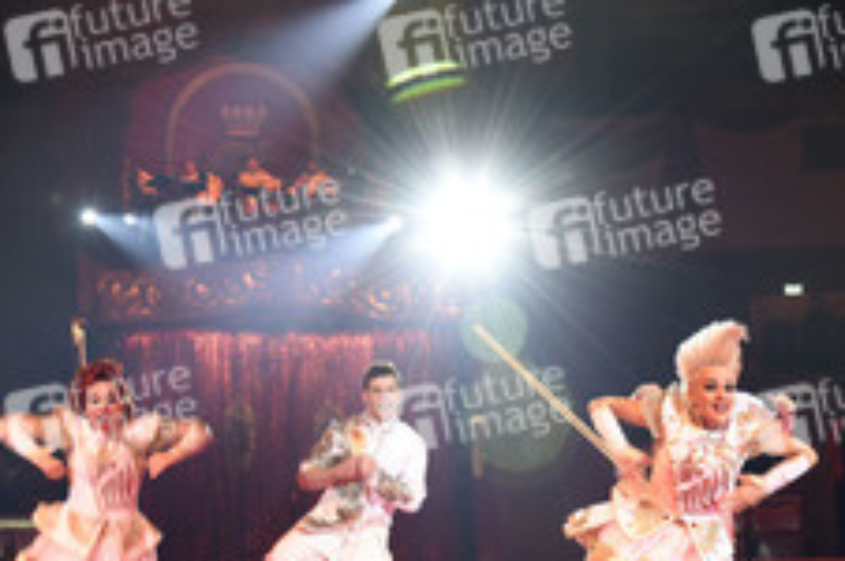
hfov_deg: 26.6
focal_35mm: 76
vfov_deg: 17.6
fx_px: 1781
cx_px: 525
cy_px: 505
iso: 2000
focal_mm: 38
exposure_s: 1/60
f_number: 6.3
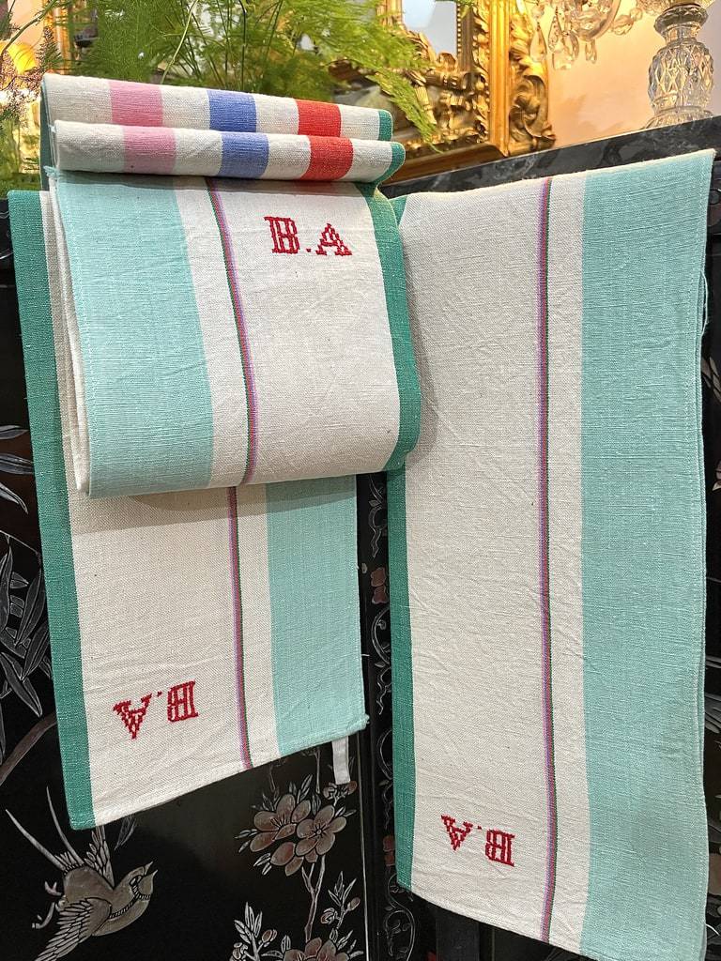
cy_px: 480
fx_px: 722
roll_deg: +2.3
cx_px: 360
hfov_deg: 53.1
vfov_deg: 67.3
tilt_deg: -9.3
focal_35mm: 26
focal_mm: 4.2
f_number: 1.6
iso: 100
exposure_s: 1/50
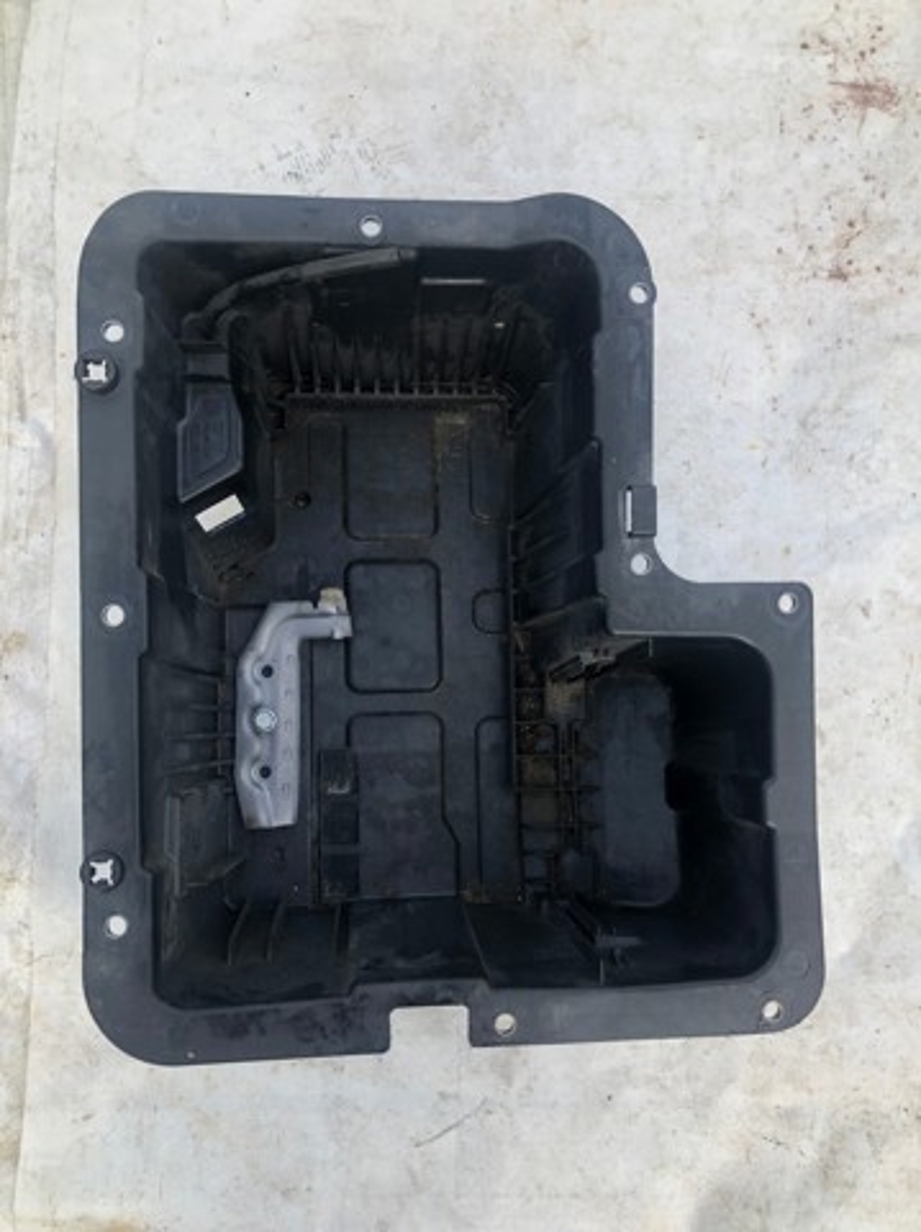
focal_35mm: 28
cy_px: 616
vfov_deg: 63.5
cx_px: 460
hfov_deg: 49.7
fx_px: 995
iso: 20
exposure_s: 1/125
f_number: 1.8
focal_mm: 4
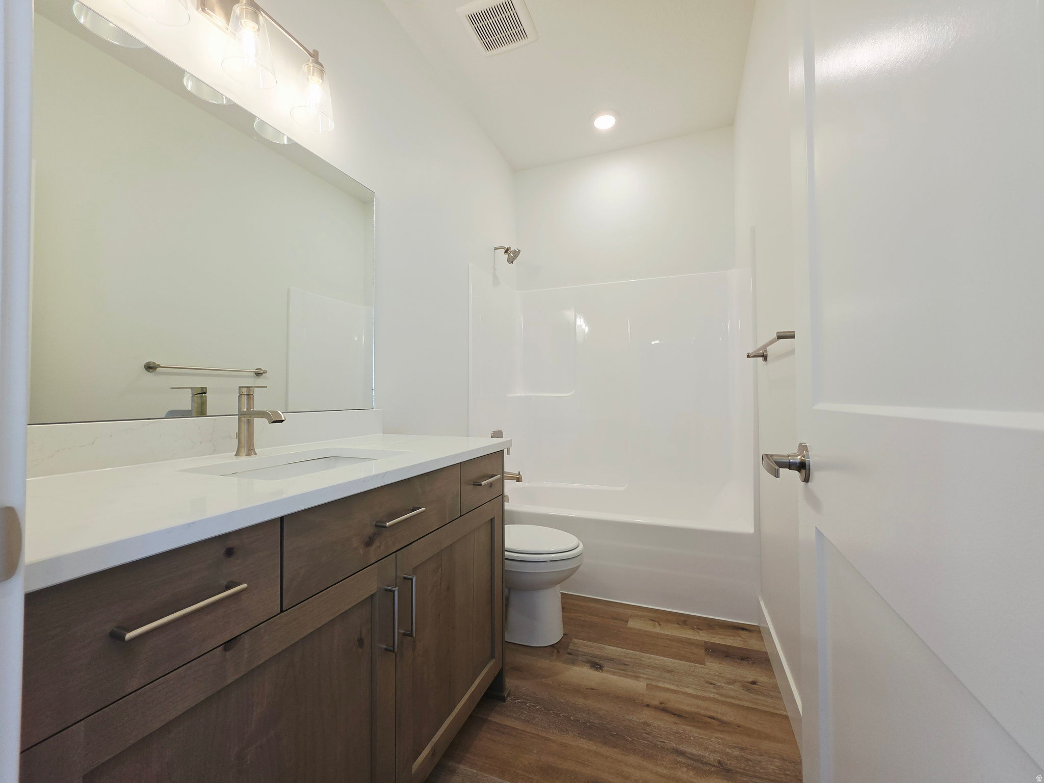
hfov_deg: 106.2
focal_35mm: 13
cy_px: 392
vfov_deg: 89.9
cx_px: 522
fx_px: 392
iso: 32
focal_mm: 2.2
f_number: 1.9
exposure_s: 1/120
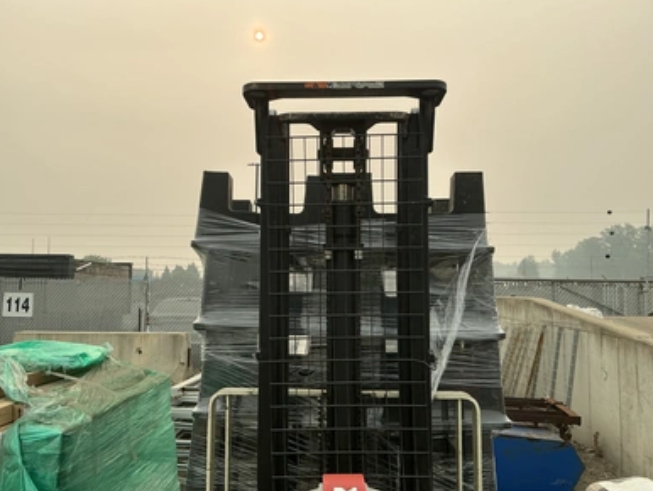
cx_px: 316
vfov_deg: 48.3
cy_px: 244
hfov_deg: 61.6
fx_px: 547
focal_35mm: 29
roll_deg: -0.2
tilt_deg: +6.3
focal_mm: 3
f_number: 1.8
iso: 25
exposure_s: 1/1195
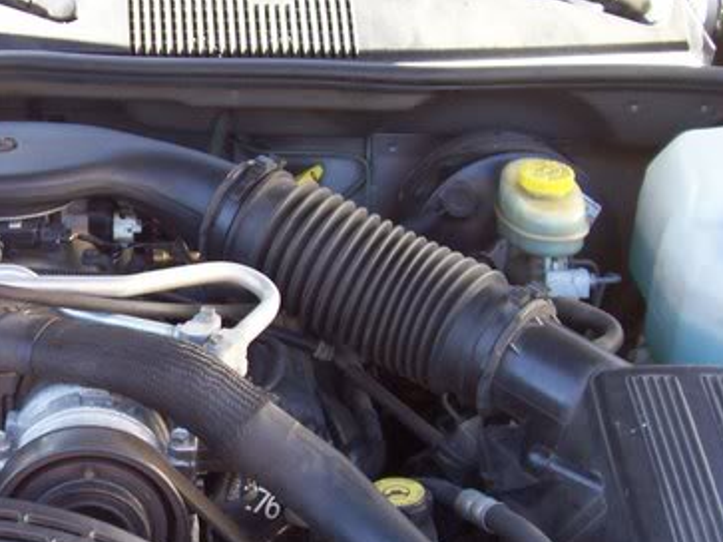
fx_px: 1566
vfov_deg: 19.6
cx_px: 48
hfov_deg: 25.1
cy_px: 337
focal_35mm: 75
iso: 80
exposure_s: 1/67.5
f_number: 2.7
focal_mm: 5.6
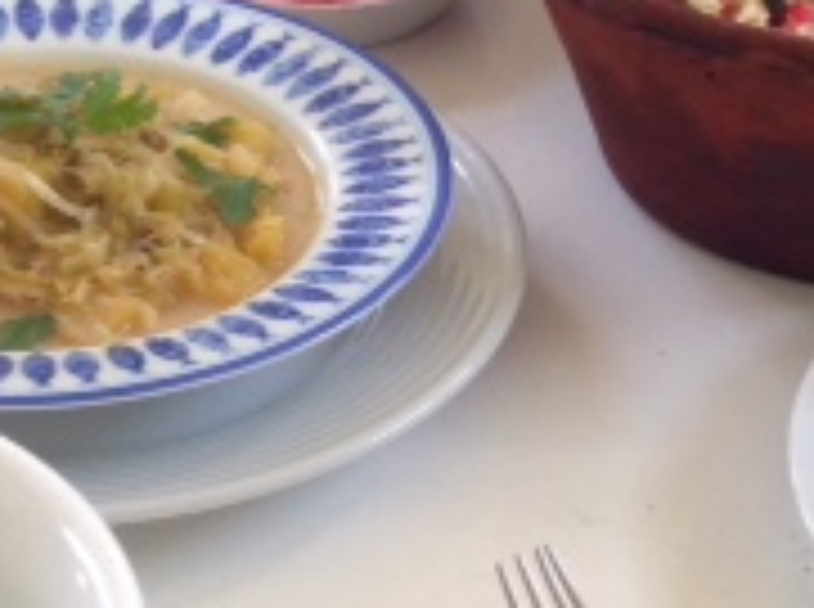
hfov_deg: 16.9
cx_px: 472
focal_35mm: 117
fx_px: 2746
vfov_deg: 12.6
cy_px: 396
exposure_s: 1/40
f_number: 2.4
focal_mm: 4.12
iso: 64
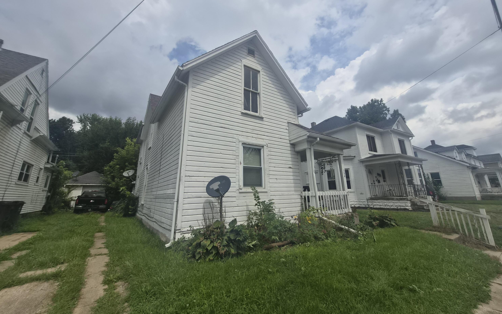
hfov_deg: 105.3
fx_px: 192
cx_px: 251
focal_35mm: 14
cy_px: 140
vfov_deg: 78.4
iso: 25
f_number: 2.2
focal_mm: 1.7
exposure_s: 1/2632
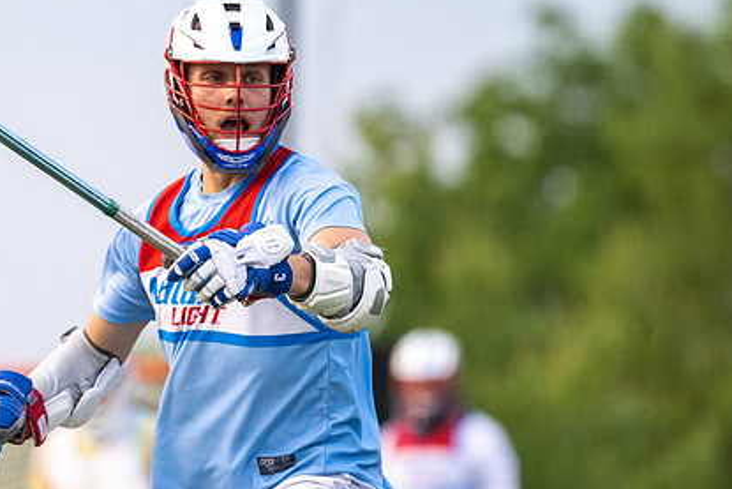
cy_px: 189
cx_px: 232
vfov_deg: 1.5
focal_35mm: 902
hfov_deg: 2.3
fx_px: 18346
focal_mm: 500
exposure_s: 1/1000
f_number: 5.6
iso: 4500
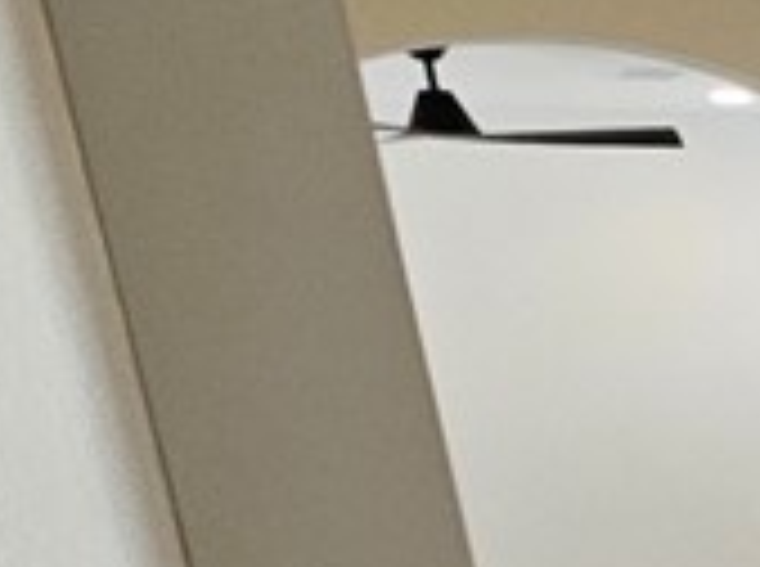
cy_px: 670
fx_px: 1731
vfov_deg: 17.7
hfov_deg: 12.3
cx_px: 2163
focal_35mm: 79
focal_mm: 2.2
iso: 80
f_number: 2.2
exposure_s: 1/60
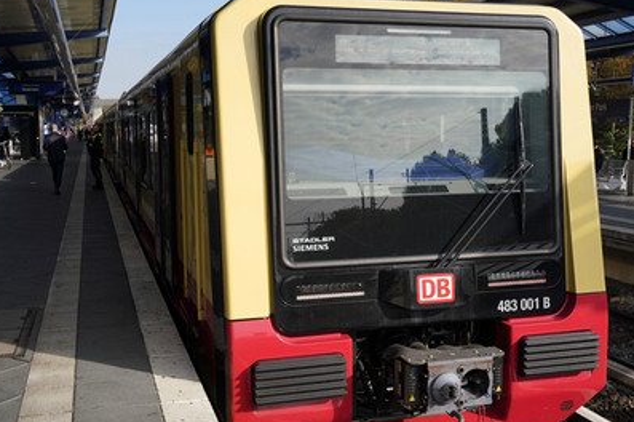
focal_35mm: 42
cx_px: 314
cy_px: 216
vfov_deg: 31.8
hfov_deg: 46.4
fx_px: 739
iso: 640
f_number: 7.1
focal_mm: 37
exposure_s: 1/1600
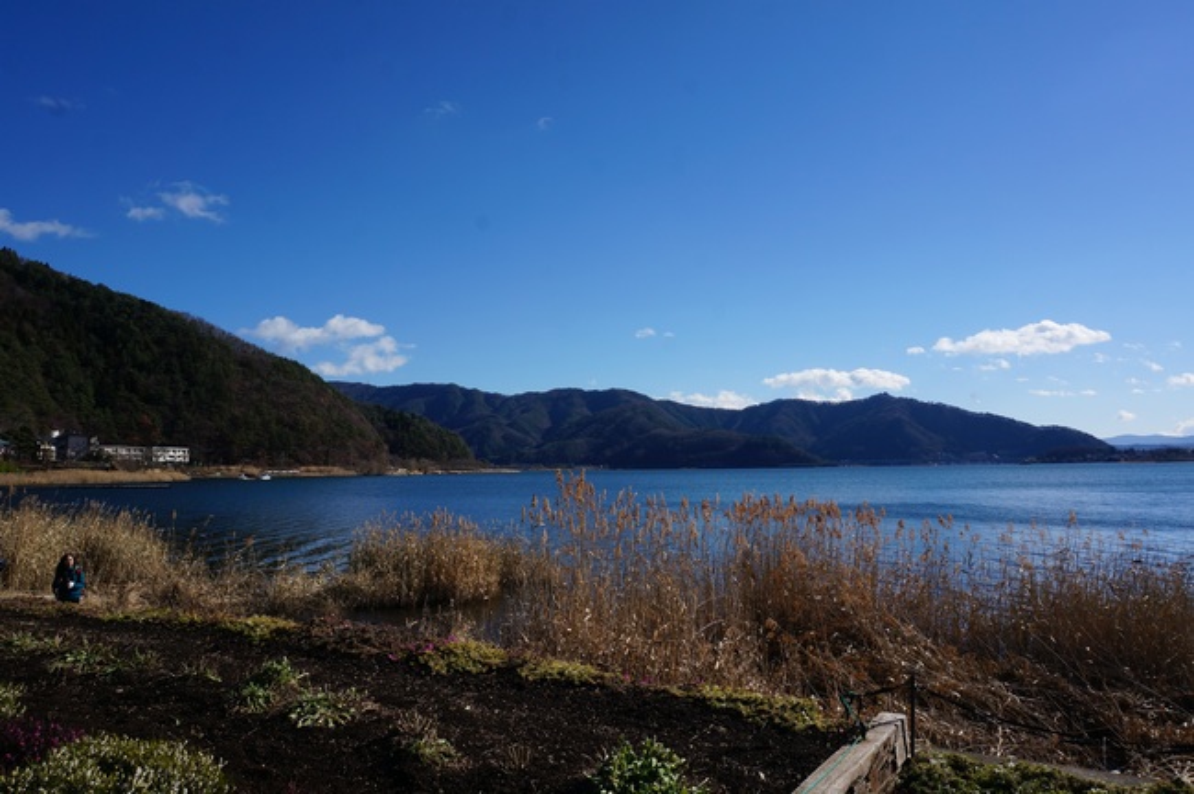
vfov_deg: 53.0
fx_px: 795
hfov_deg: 73.8
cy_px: 397
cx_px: 597
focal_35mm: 24
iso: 100
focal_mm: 16
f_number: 13
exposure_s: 1/200
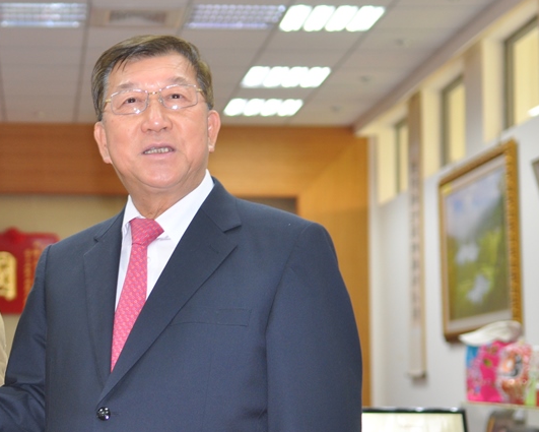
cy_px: 239
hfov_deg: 18.3
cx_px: 54
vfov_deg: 15.0
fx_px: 1643
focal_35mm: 103
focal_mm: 38
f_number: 3.5
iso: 400
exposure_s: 1/60
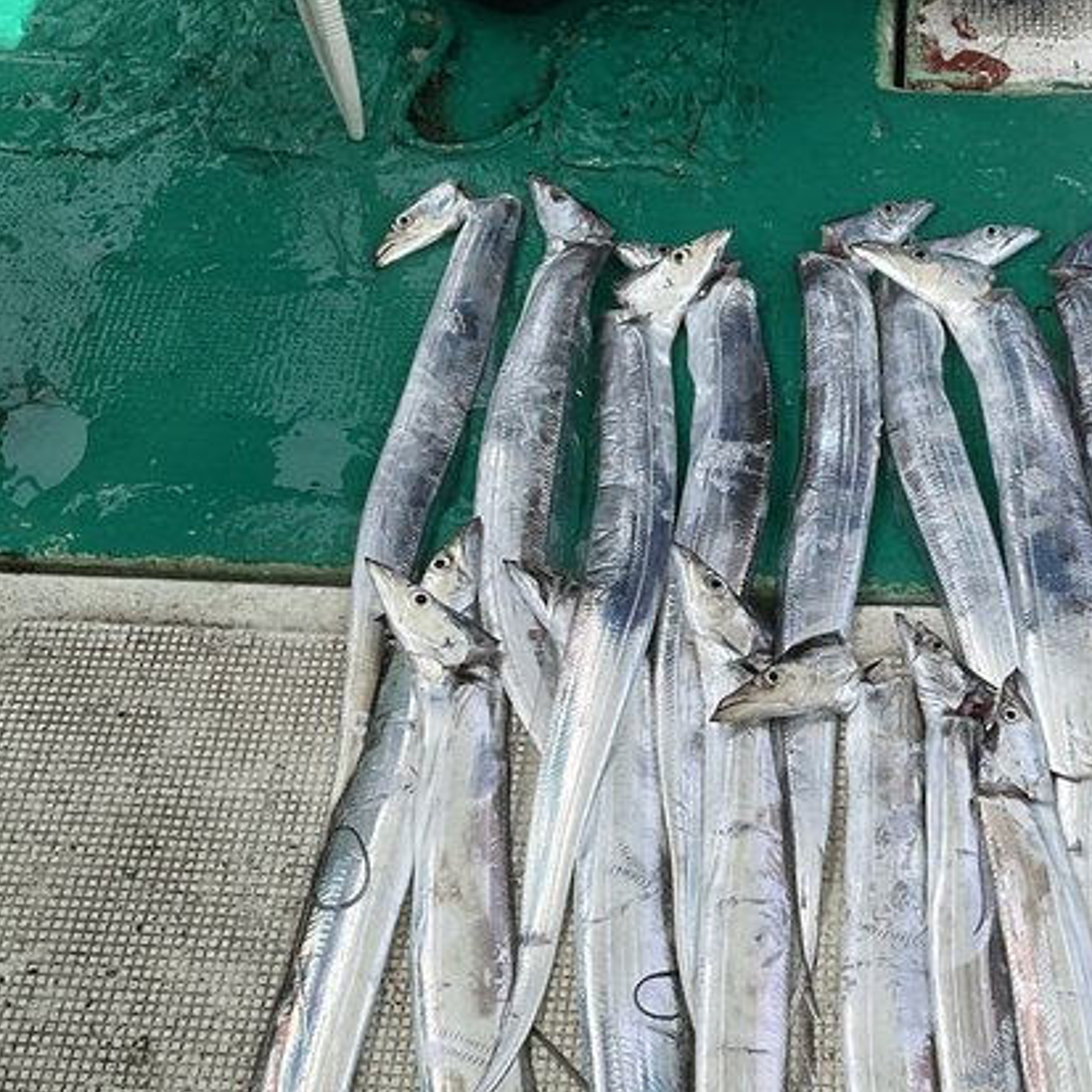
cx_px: 780
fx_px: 1892
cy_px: 682
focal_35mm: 53
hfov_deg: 31.8
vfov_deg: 32.1
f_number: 1.8
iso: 25
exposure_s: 1/1412
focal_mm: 3
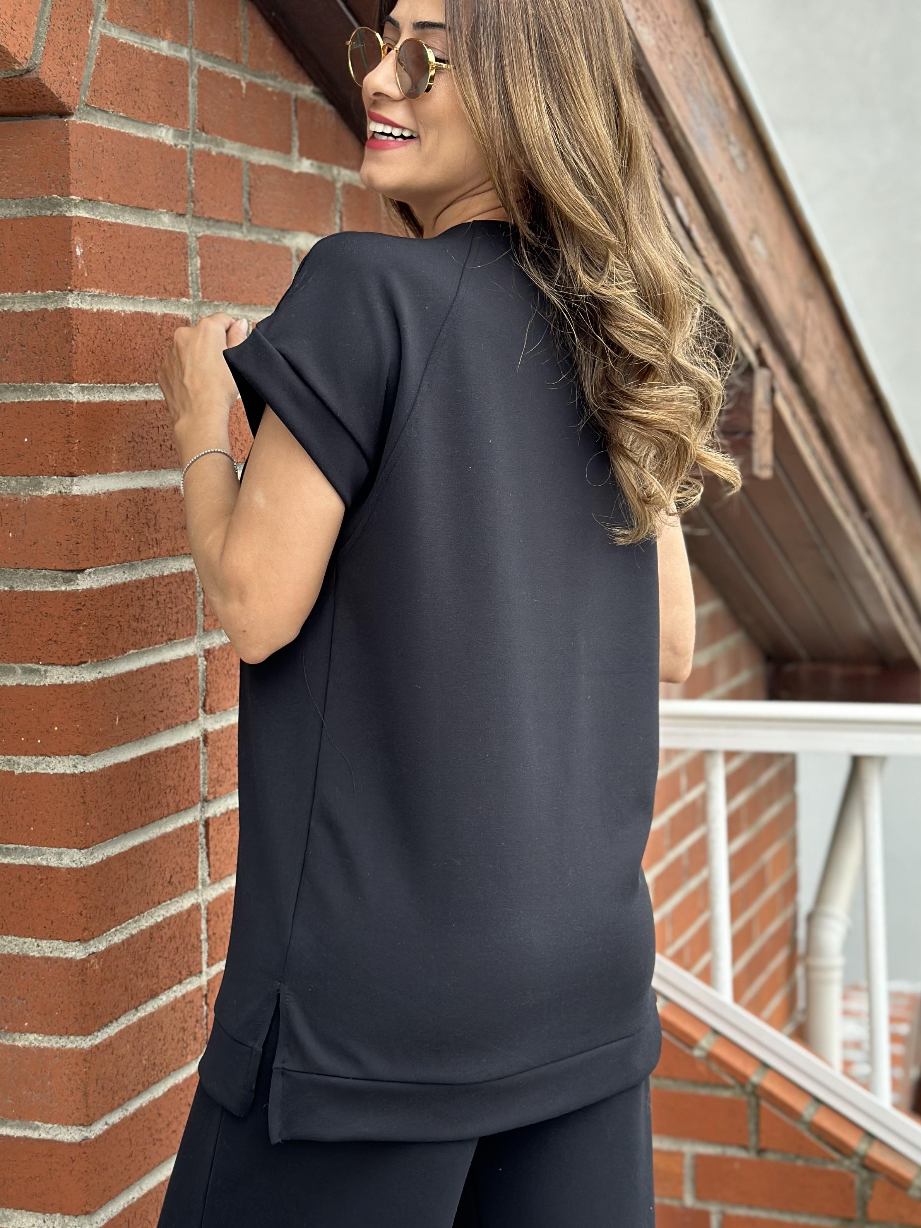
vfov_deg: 31.6
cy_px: 512
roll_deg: +0.0
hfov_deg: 24.0
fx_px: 2164
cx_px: 433
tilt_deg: -3.5
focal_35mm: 61
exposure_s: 1/291
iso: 80
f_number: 1.78
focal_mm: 6.86
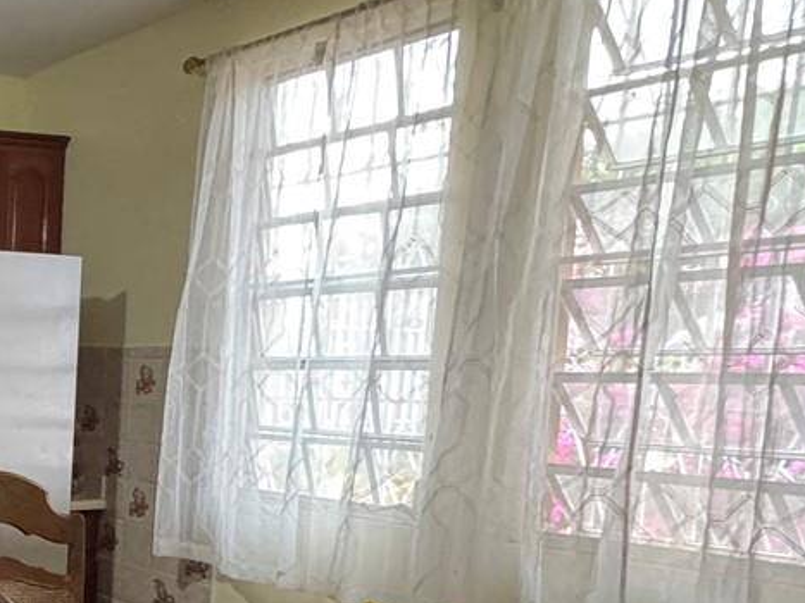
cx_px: -279
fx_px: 1116
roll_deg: -0.8
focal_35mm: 48
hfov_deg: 30.1
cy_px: 488
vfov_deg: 29.5
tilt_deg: -6.6
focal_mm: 2.22
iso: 640
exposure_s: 1/60
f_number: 2.2
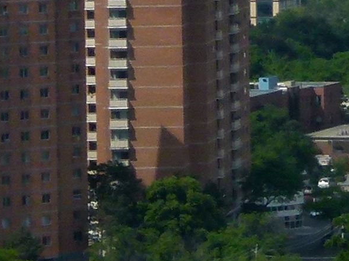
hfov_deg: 4.0
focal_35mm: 489
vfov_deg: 3.0
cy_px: -153
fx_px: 4930
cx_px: 845
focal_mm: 12.1
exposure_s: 1/2000
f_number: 4
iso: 100
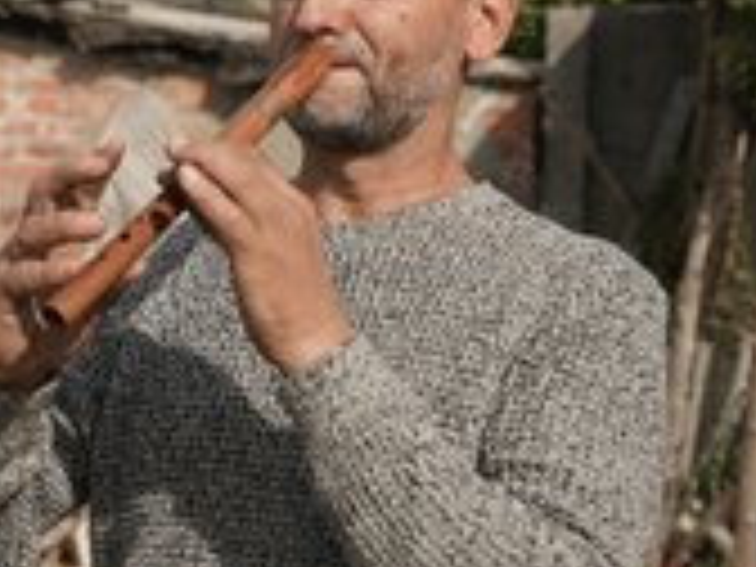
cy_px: 227
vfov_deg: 18.4
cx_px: 176
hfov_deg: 24.1
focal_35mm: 80
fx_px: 1747
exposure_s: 1/320
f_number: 3.2
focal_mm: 35
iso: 250
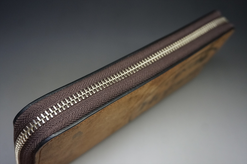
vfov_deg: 35.4
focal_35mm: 38
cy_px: 82
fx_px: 257
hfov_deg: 51.4
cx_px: 124
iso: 1000
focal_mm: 25
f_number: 4.5
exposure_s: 1/160
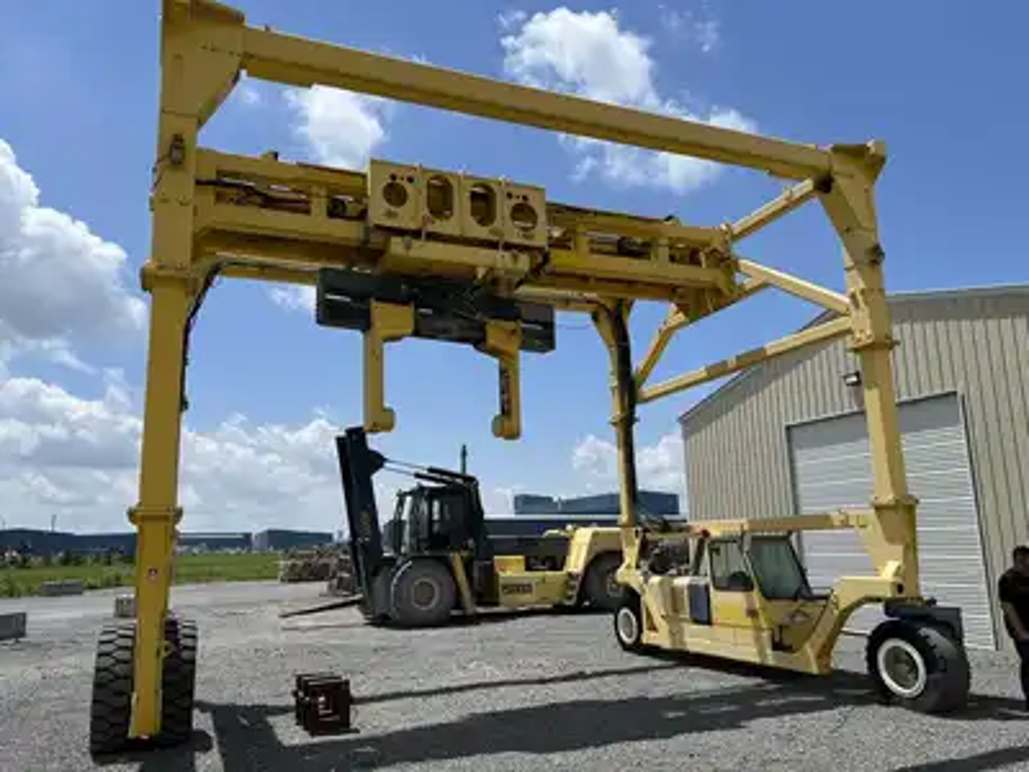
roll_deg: +1.4
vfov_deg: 53.1
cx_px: 514
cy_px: 386
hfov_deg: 67.3
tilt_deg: +11.5
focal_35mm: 26
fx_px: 773
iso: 50
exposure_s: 1/7463
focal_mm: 5.7
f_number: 1.5
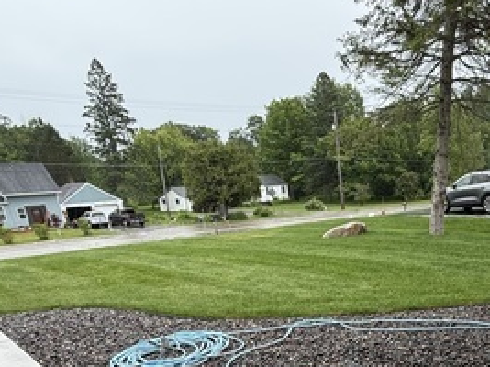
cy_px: 376
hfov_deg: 50.6
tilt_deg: -22.8
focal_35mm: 35
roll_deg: +4.0
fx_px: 495
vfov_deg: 36.2
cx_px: 364
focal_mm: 2.22
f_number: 2.2
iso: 50
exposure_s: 1/219
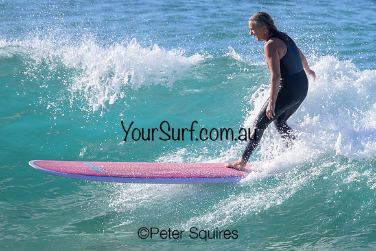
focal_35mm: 1086
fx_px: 11347
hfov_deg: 1.9
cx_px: 255
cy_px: 151
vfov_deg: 1.3
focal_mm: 800
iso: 640
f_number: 11
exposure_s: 1/1250
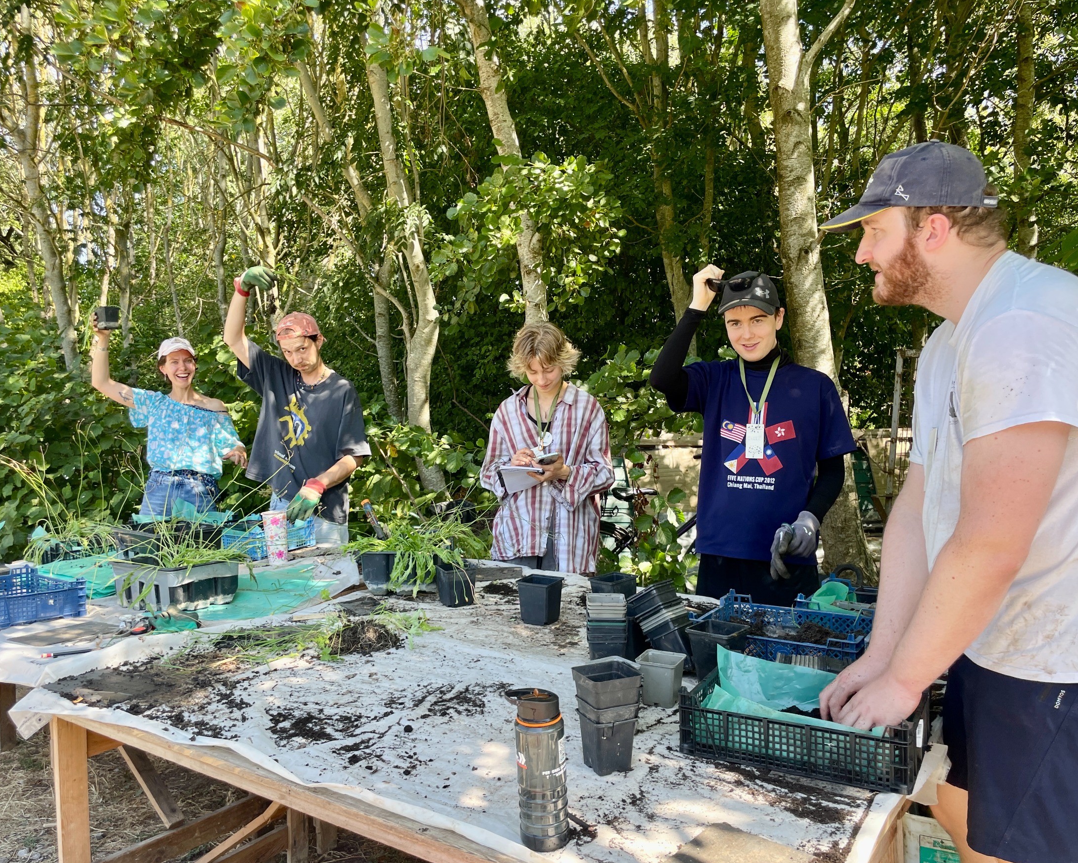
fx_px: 893
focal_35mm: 28
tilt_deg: -2.9
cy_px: 433
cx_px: 530
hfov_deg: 62.2
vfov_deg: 51.5
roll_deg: +0.6
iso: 32
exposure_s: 1/274
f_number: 1.6
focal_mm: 4.2
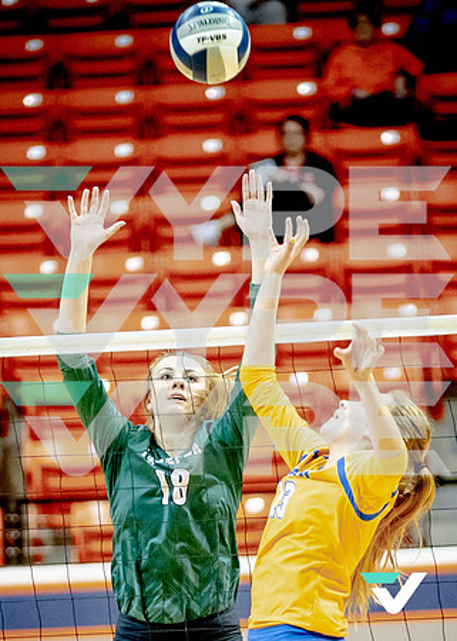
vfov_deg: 4.9
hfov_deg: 3.5
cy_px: 536
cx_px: 264
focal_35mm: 408
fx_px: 7429
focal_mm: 162
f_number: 2.8
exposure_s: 1/1500
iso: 4000
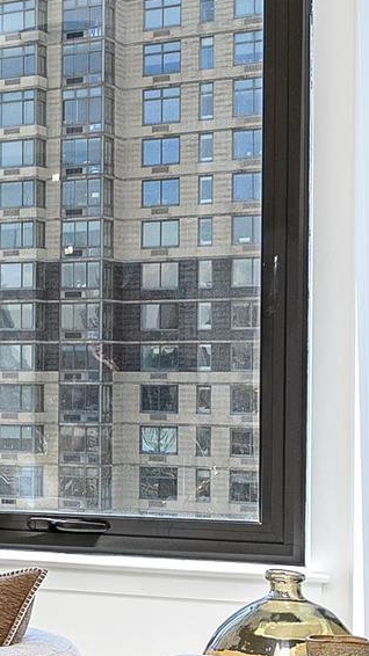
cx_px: -833
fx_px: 1584
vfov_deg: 23.4
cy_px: 403
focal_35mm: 91
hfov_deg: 9.5
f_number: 8
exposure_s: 1/125
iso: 160
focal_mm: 16
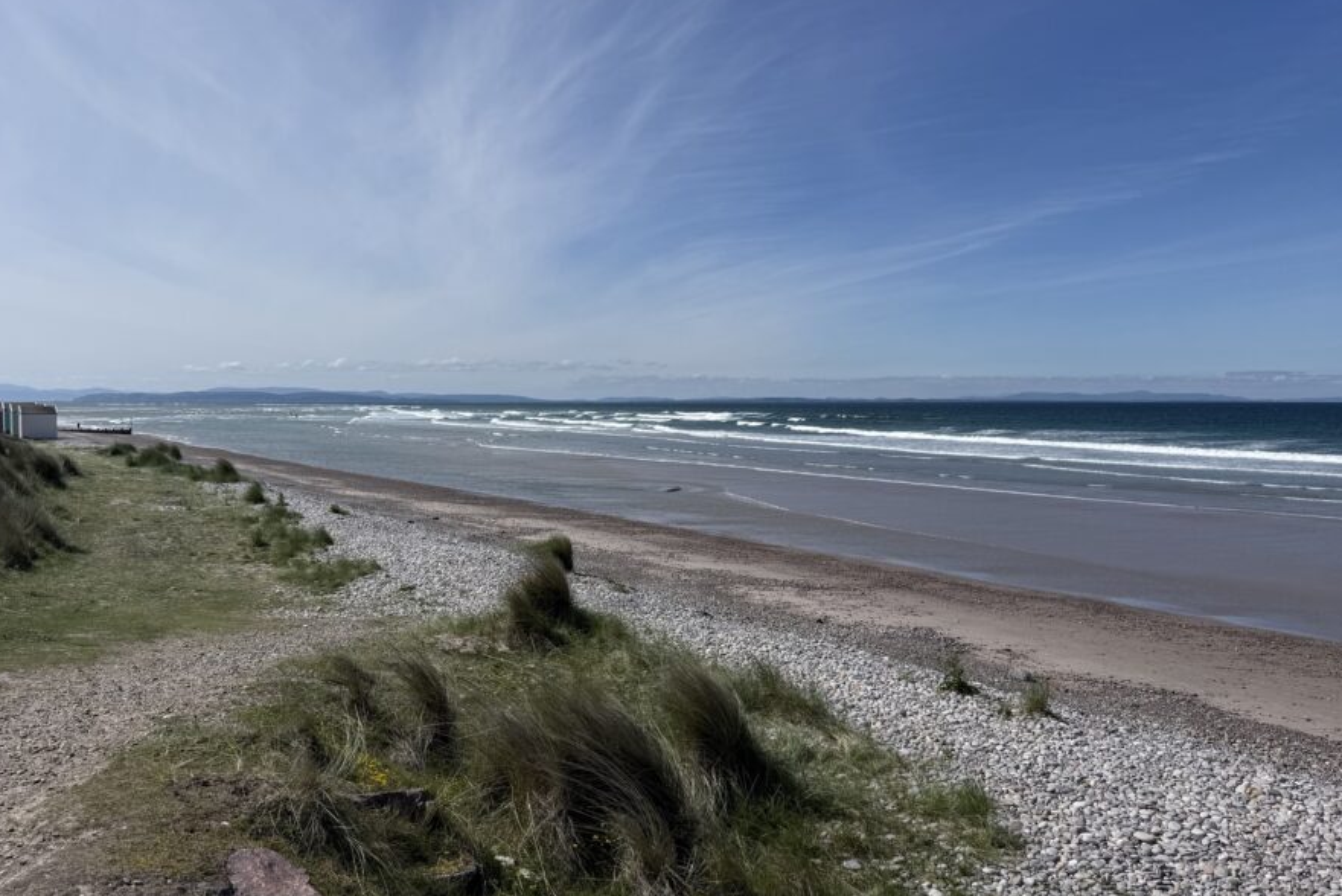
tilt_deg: -3.7
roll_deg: -0.3
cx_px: 570
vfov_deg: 45.0
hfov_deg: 63.3
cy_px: 469
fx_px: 1081
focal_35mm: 29
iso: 80
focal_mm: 6.76
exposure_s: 1/9091
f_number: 1.78
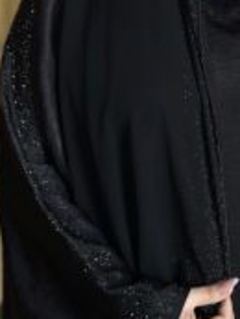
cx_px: 207
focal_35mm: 111
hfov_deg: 13.3
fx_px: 1025
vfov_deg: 17.3
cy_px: 0
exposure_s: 1/137
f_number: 1.78
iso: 64
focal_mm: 6.86
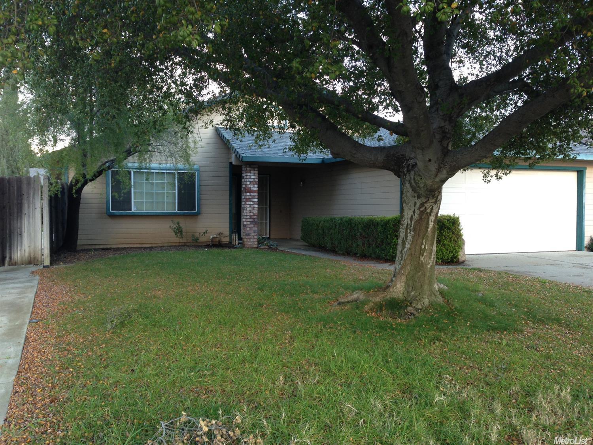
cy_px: 222
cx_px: 296
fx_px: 565
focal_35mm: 33
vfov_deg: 42.9
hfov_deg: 55.4
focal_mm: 4.12
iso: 50
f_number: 2.4
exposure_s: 1/30
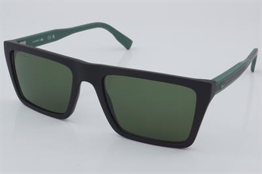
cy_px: 87
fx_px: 491
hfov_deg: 29.9
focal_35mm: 68
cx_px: 131
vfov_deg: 20.1
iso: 100
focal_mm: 45
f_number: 32
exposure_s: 1/4
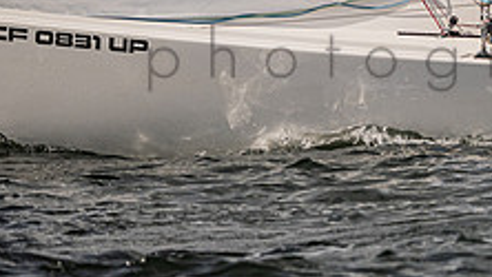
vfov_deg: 1.8
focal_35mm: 665
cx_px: 777
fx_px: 8678
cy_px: -16
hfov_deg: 3.2
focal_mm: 200
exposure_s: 1/4000
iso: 320
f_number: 5.6
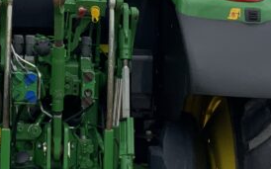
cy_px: 59
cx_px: 128
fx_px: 849
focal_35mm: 115
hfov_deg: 18.1
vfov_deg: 11.4
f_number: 1.8
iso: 16
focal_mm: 3
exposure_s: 1/1534
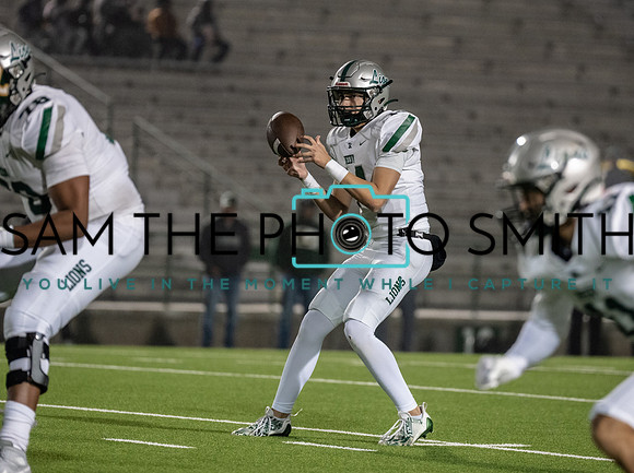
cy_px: 197
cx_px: 355
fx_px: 5768
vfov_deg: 4.7
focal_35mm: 315
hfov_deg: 6.3
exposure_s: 1/1250
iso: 3200
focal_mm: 200
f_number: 2.8
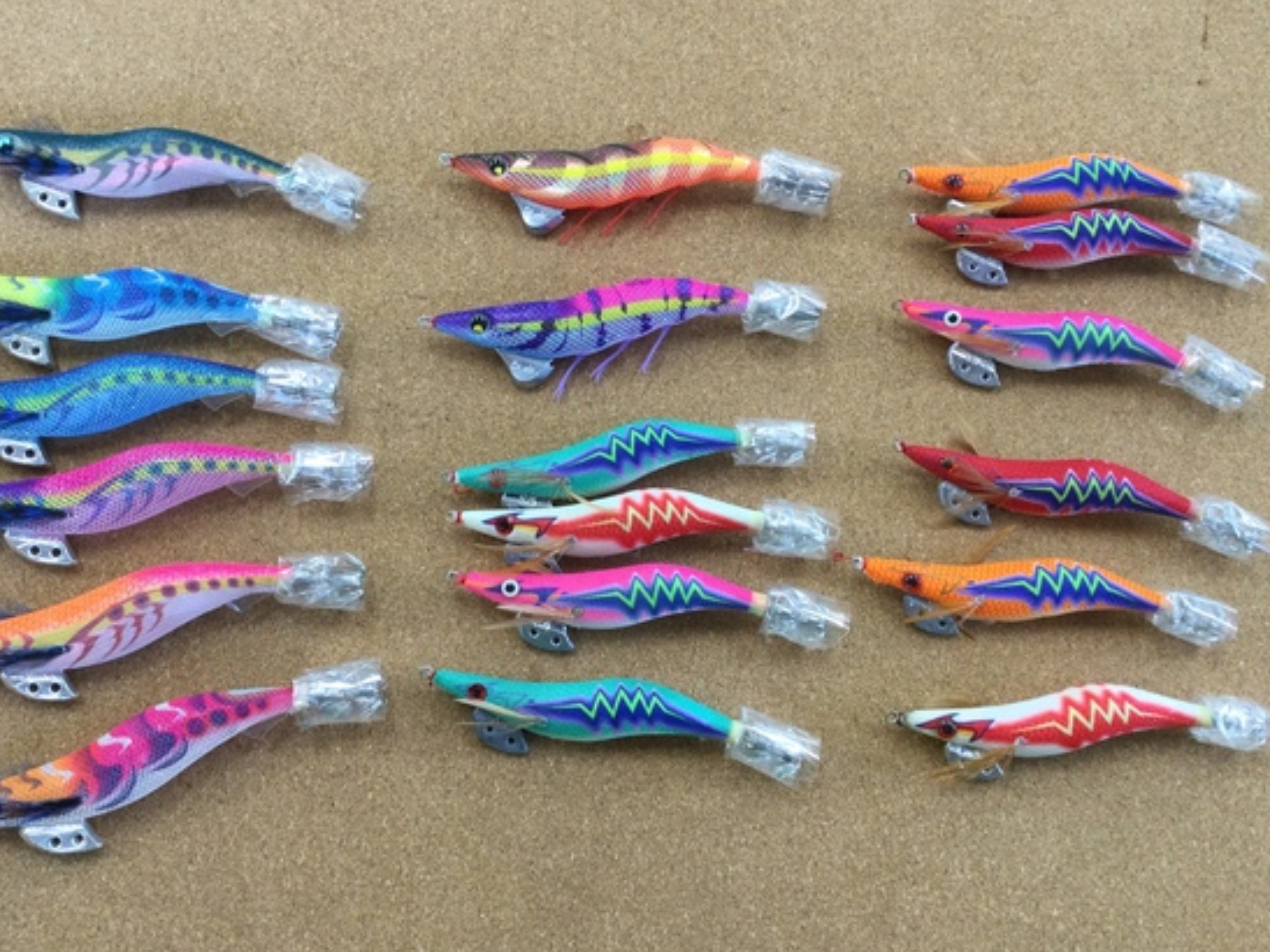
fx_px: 1247
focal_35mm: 34
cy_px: 448
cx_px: 592
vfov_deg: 41.8
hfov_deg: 53.9
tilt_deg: -75.9
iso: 64
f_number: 2.4
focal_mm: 3.3
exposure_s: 1/30
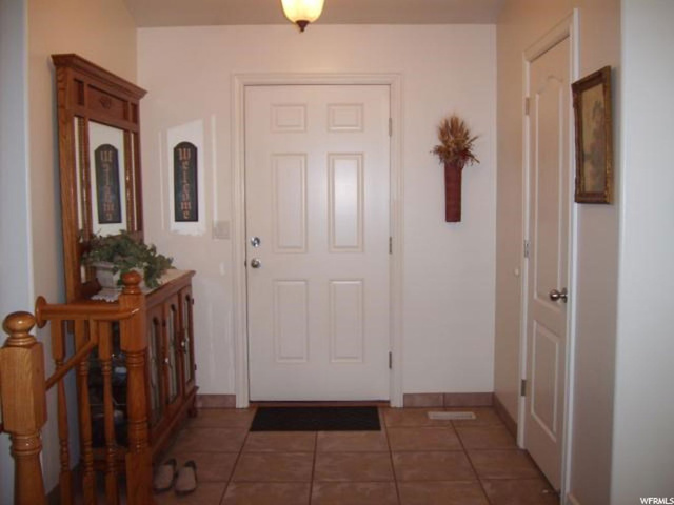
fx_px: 681
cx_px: 337
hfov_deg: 52.6
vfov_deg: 40.7
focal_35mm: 35
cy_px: 252
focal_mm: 5.8
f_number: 2.8
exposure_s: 1/45
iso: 100
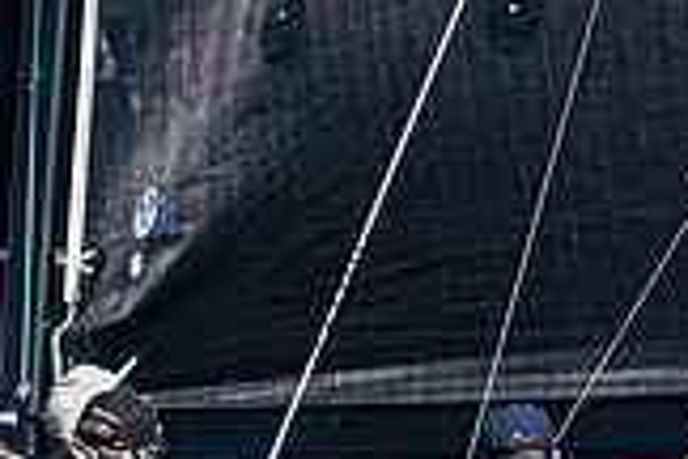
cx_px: -59
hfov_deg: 1.3
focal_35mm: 1615
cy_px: 784
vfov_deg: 0.9
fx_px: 30862
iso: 320
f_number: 5
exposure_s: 1/3200
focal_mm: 300
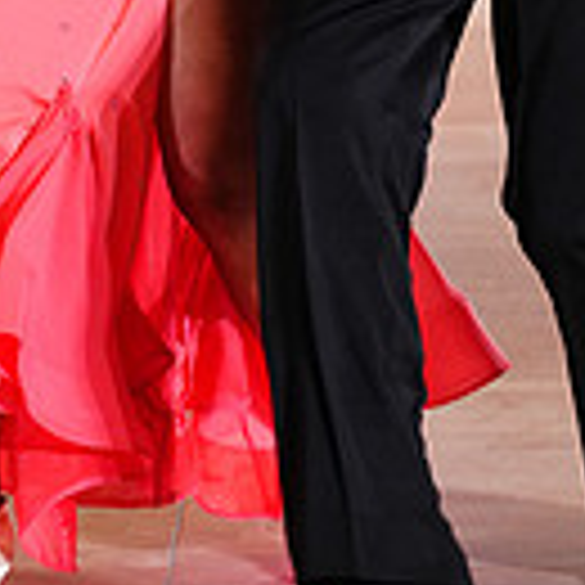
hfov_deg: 3.6
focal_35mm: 491
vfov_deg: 3.6
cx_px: 241
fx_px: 9388
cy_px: -324
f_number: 2.8
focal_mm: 129
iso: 2500
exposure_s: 1/500
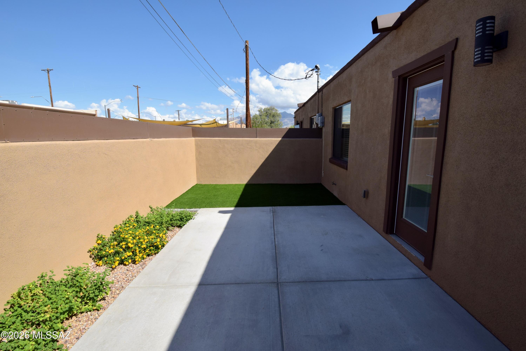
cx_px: 263
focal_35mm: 15
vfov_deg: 77.3
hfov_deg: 100.4
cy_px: 176
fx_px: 219
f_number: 9
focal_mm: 10
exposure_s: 1/1000
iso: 400
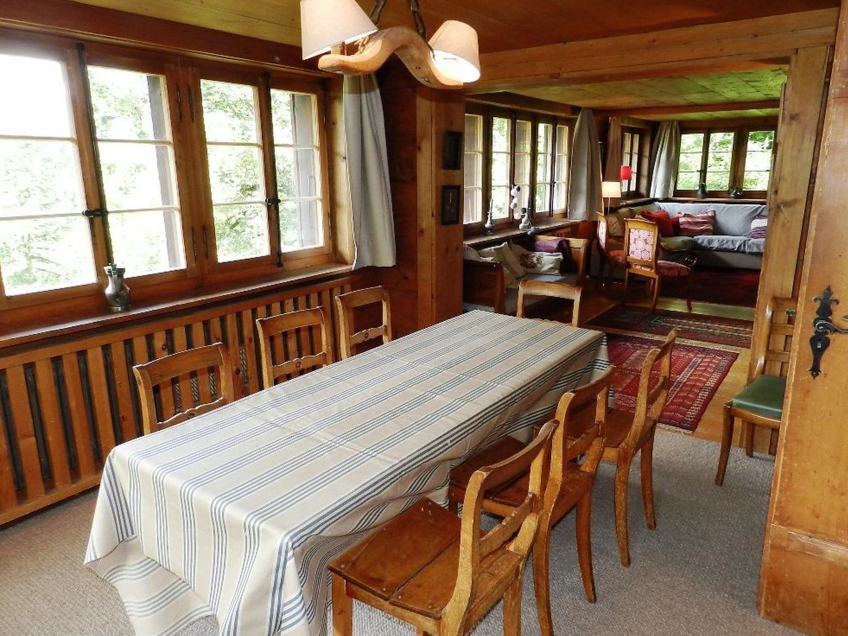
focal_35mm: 24
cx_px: 419
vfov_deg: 56.8
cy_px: 315
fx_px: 588
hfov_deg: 71.6
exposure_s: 1/30
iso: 160
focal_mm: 4
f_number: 3.4
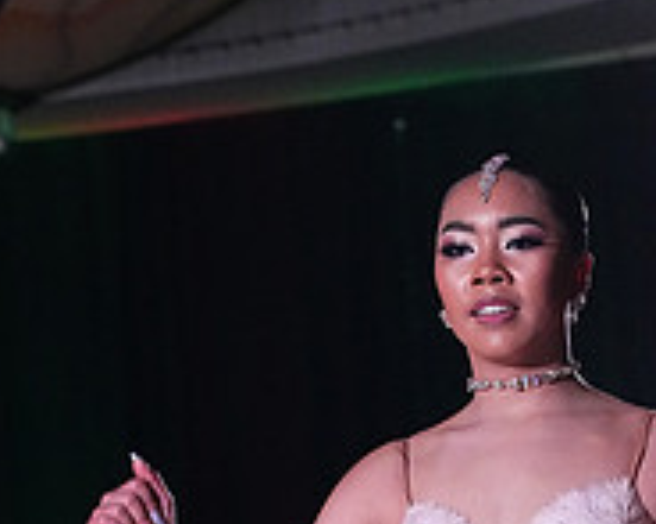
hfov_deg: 7.3
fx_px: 5162
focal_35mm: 266
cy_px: 980
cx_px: 519
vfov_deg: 5.7
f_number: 5.6
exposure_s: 1/400
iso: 8000
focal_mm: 90
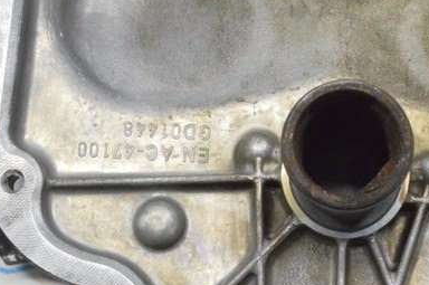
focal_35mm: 96
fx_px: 1143
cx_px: 311
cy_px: 54
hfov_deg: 21.1
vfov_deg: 14.1
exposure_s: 1/20
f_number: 20
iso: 6400
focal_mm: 24
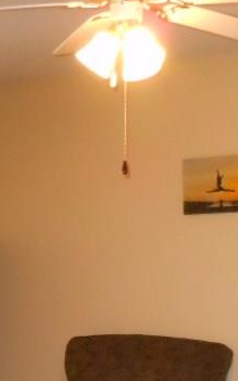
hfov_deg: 12.8
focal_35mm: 102
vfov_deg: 19.9
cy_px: 370
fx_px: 1060
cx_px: 79
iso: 1000
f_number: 4
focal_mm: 5.9
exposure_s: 1/25
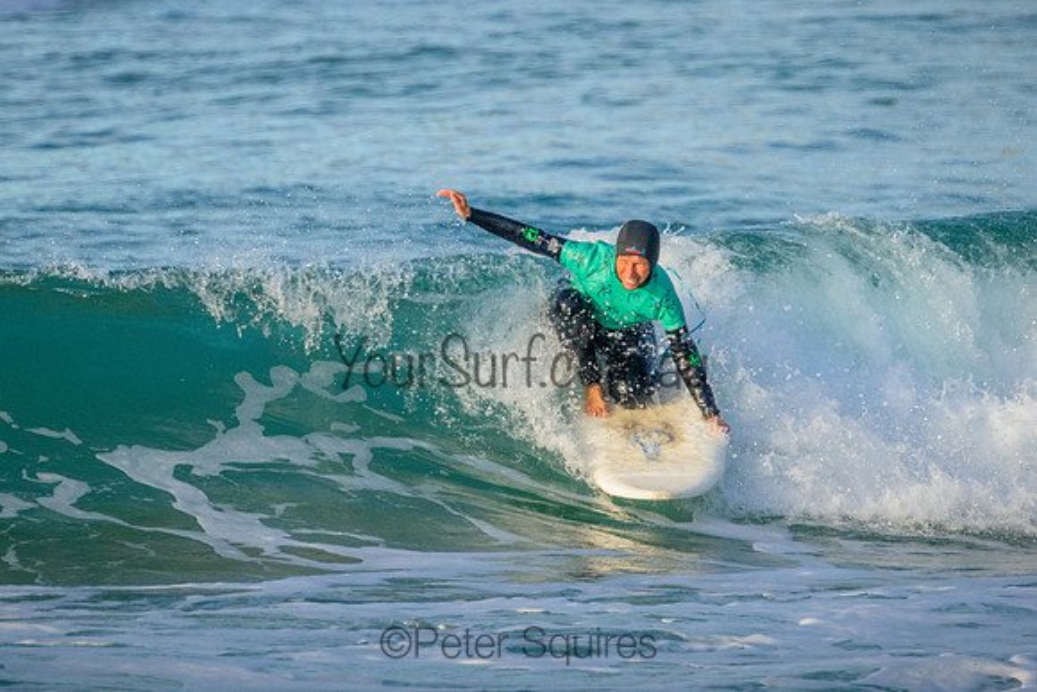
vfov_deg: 1.3
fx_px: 29510
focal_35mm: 1024
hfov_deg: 2.0
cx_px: 543
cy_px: 249
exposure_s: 1/2000
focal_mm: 800
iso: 2800
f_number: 11
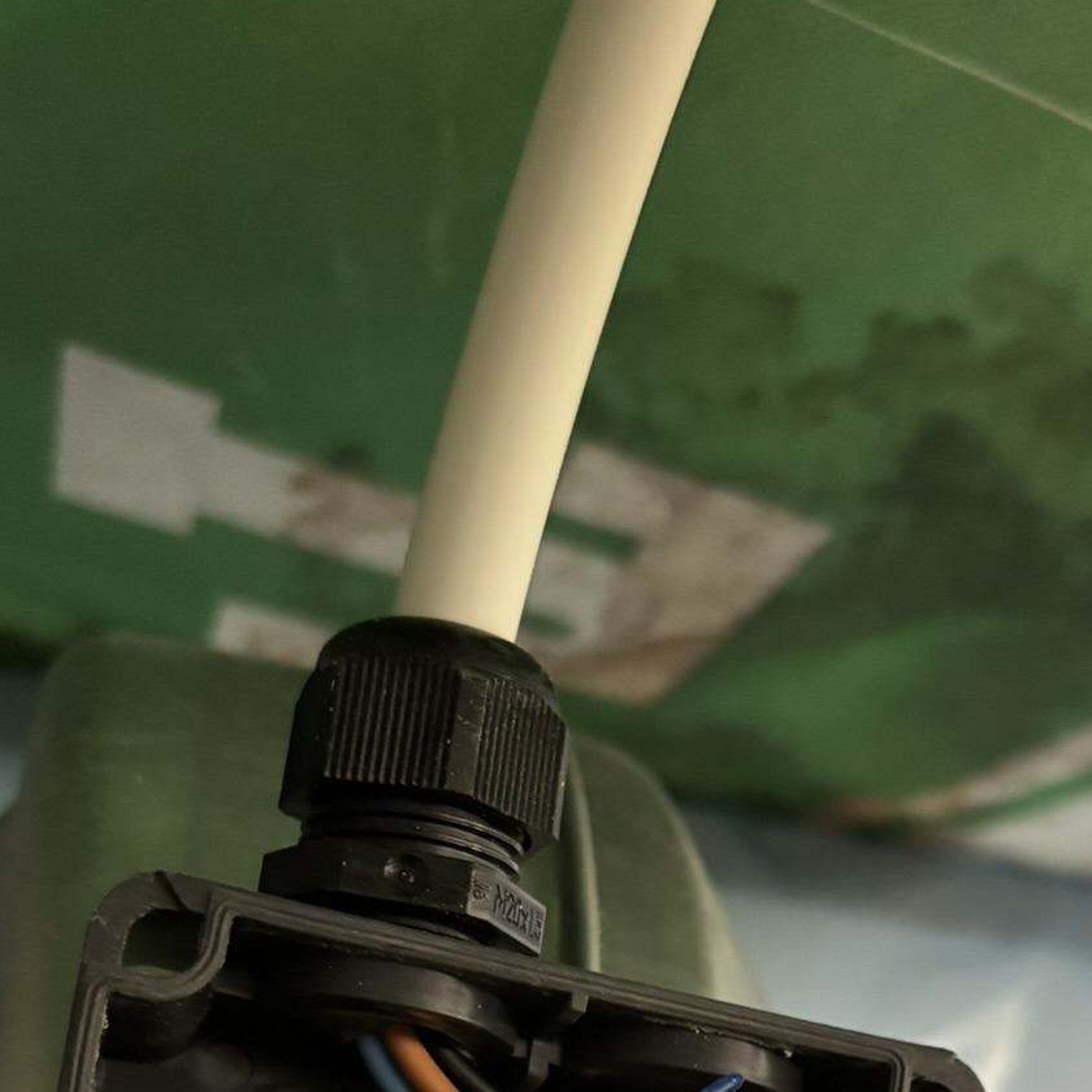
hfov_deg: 30.3
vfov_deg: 27.8
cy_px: 1210
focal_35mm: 56
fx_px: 1999
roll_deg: -6.4
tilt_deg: +5.6
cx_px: 727
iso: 640
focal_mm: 5.96
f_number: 1.6
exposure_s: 1/35
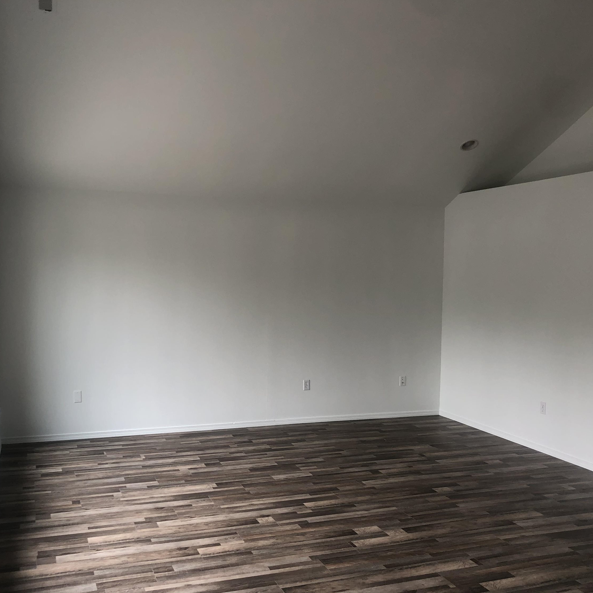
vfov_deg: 48.4
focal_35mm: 34
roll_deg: +0.3
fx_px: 659
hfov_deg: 48.3
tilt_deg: -3.5
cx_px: 256
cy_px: 300
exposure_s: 1/120
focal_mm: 4
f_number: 1.8
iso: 40
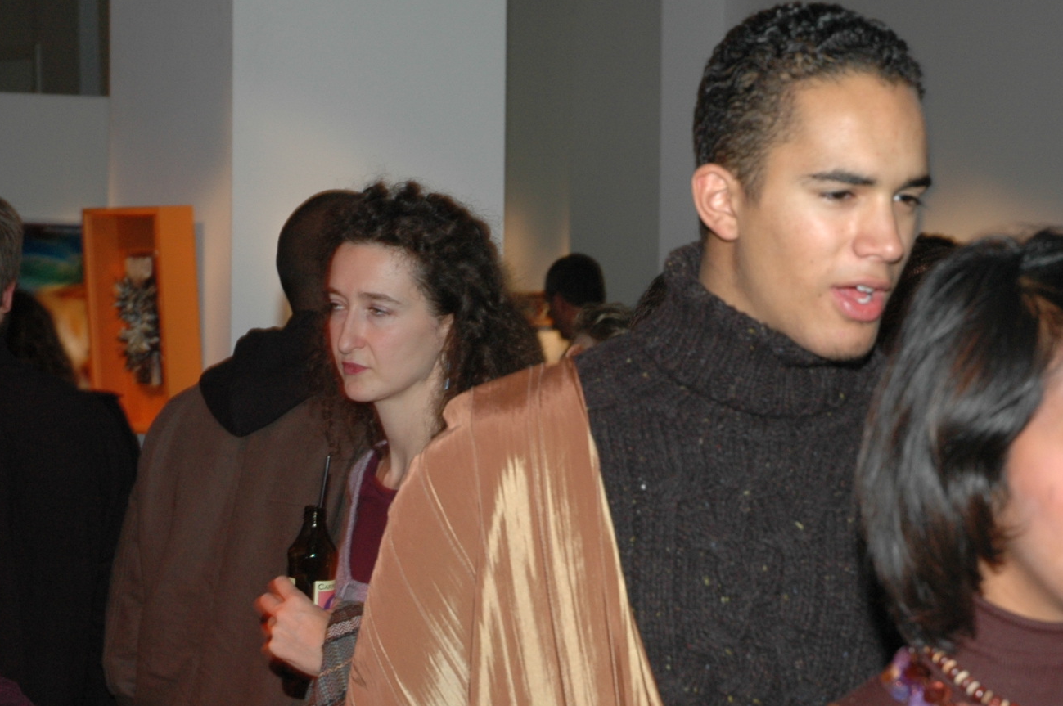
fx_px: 3510
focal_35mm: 119
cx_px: 777
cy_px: 580
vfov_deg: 11.4
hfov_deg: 17.1
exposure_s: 1/60
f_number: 5
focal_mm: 46
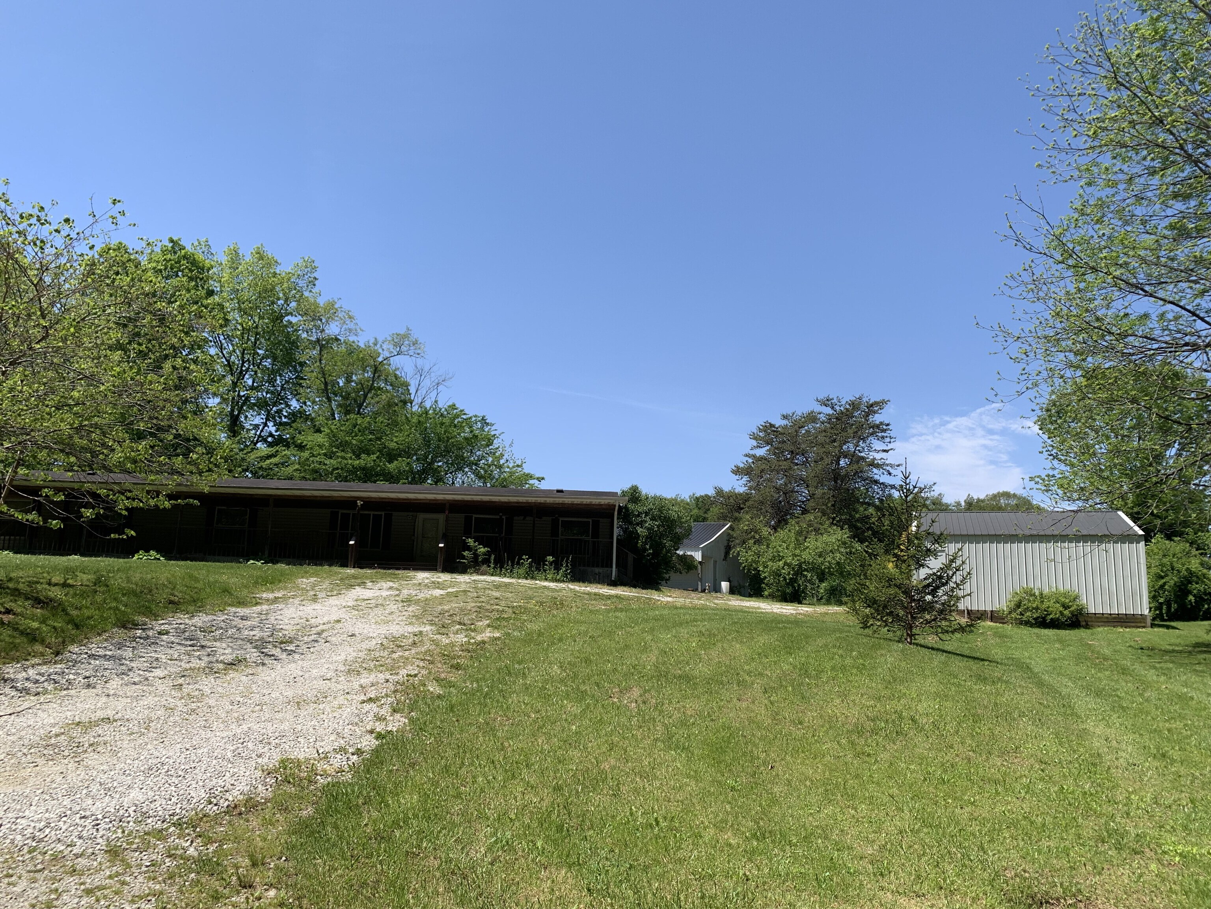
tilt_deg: +10.7
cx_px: 606
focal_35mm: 26
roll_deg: -2.2
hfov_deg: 67.3
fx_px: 910
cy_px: 454
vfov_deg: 53.1
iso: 25
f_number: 1.8
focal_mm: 4.25
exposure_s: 1/1992
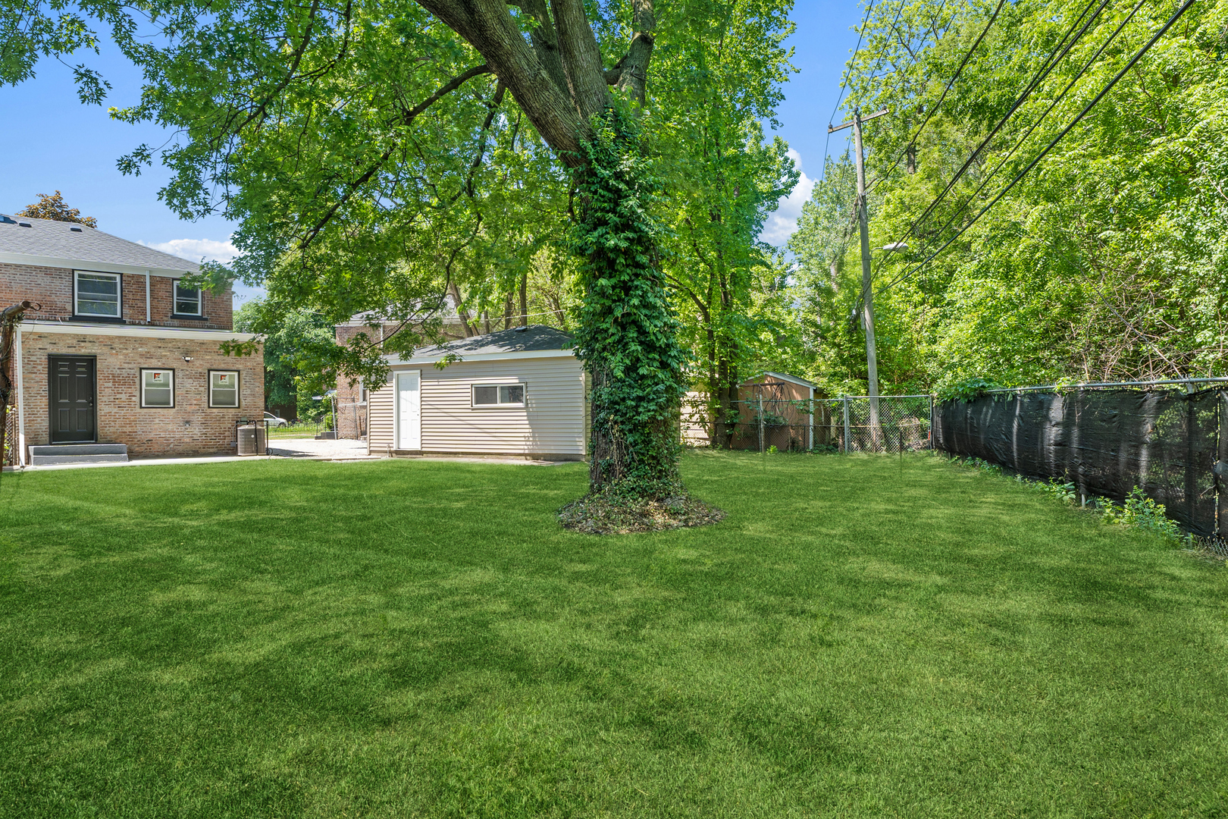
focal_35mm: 36
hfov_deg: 53.1
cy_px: 410
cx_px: 614
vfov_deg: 36.9
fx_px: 1228
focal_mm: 24
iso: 160
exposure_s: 1/40
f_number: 9
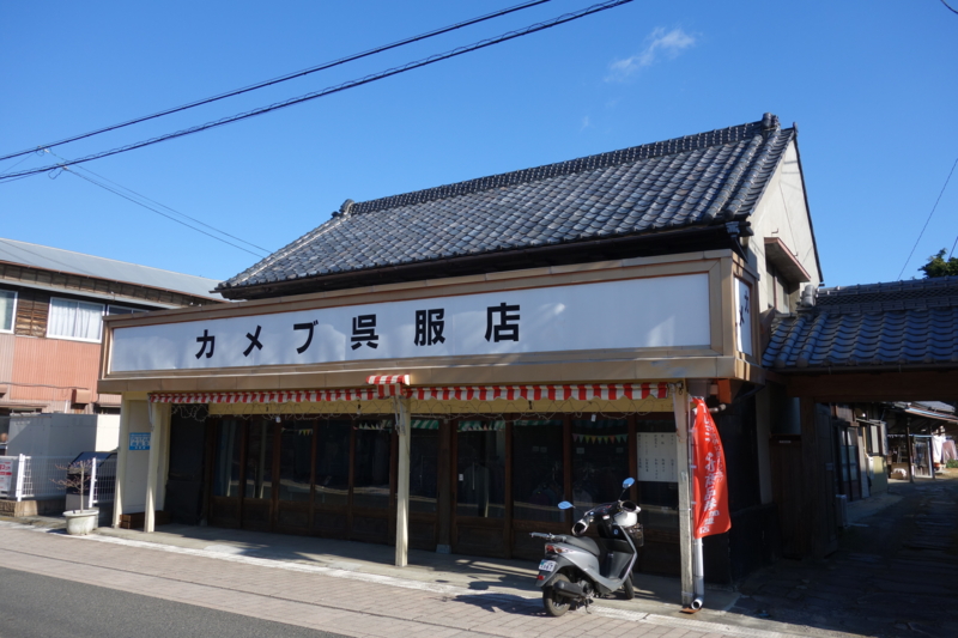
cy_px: 319
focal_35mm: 28
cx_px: 479
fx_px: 745
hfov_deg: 65.5
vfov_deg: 46.4
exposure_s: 1/400
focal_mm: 10.4
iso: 125
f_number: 5.6
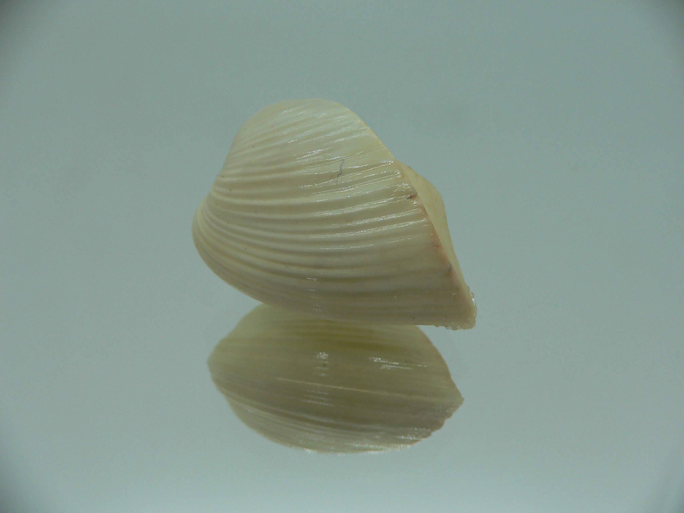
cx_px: 342
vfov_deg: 40.7
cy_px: 256
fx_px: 692
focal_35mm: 35
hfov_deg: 52.6
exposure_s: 1/60
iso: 80
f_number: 2.8
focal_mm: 4.6
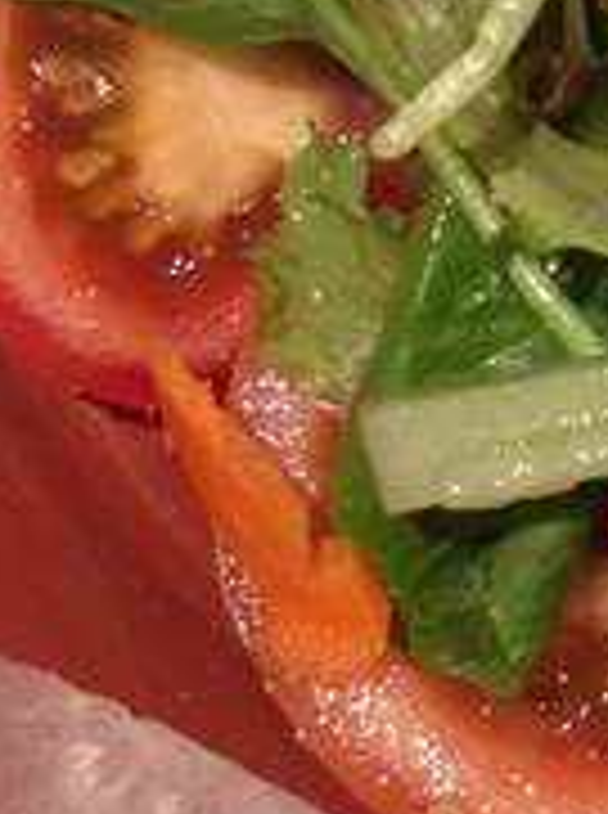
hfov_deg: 10.5
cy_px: -250
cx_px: 1013
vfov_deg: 14.1
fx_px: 3149
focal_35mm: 134
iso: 80
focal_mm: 4.12
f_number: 2.4
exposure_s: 1/20
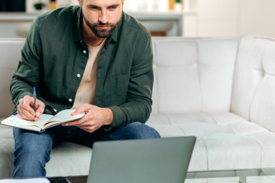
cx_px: 84
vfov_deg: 17.9
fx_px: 580
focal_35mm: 76
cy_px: 67
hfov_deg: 26.5
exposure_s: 1/250
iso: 400
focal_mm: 50
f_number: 2.2
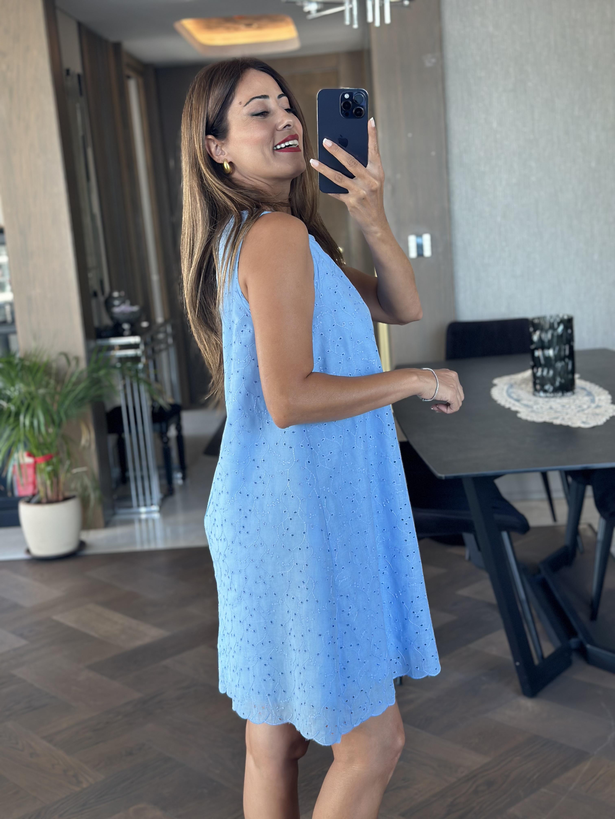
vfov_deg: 39.7
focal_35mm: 48
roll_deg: +3.4
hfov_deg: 30.3
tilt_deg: -17.4
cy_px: 410
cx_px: 308
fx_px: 1137
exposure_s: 1/76
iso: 125
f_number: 1.78
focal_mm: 6.86
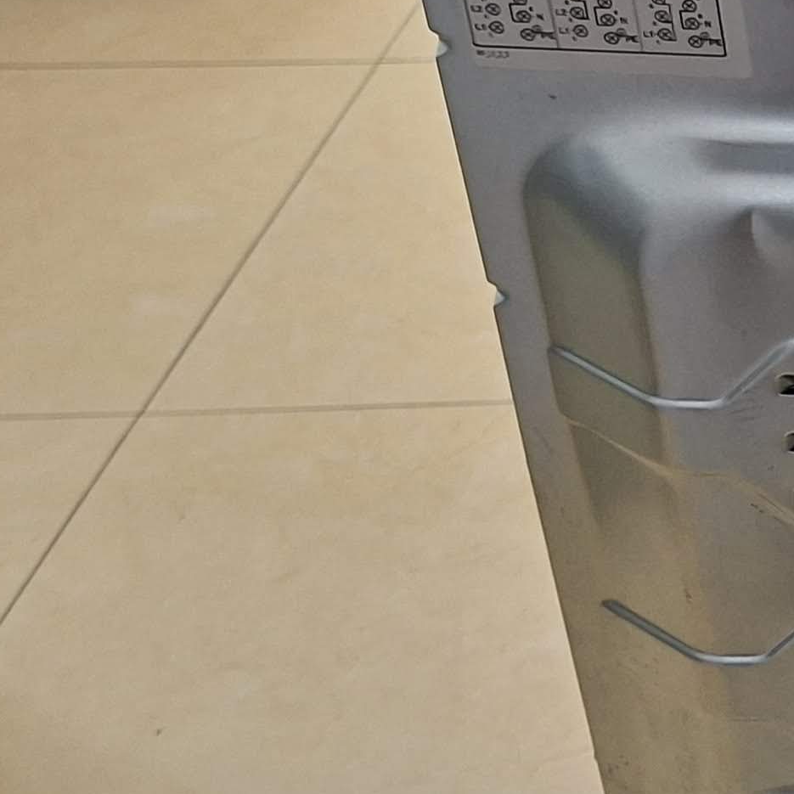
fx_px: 2258
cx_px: 1515
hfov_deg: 16.2
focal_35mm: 87
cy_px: 217
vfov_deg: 19.8
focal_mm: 5.54
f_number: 1.8
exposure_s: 1/50
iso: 200
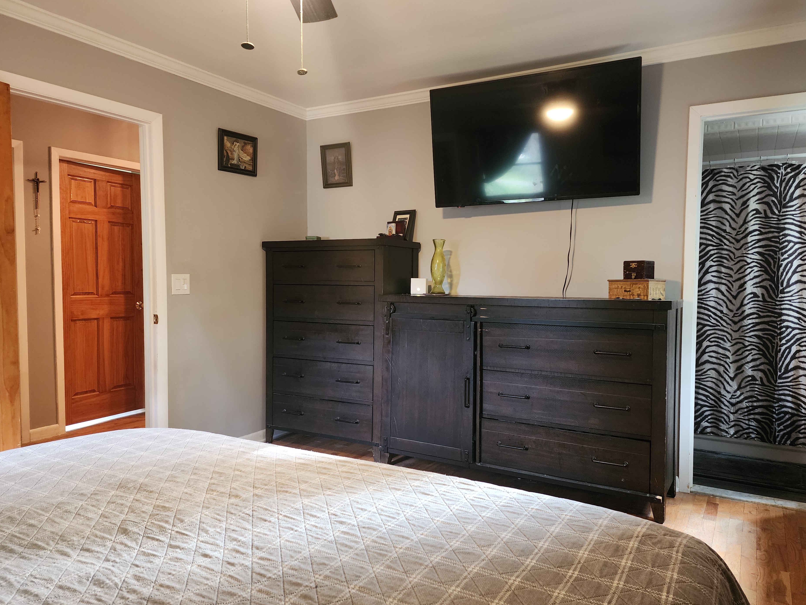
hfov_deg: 69.3
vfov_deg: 54.9
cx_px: 430
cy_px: 299
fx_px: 582
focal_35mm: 25
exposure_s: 1/30
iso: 500
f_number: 1.8
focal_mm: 6.4
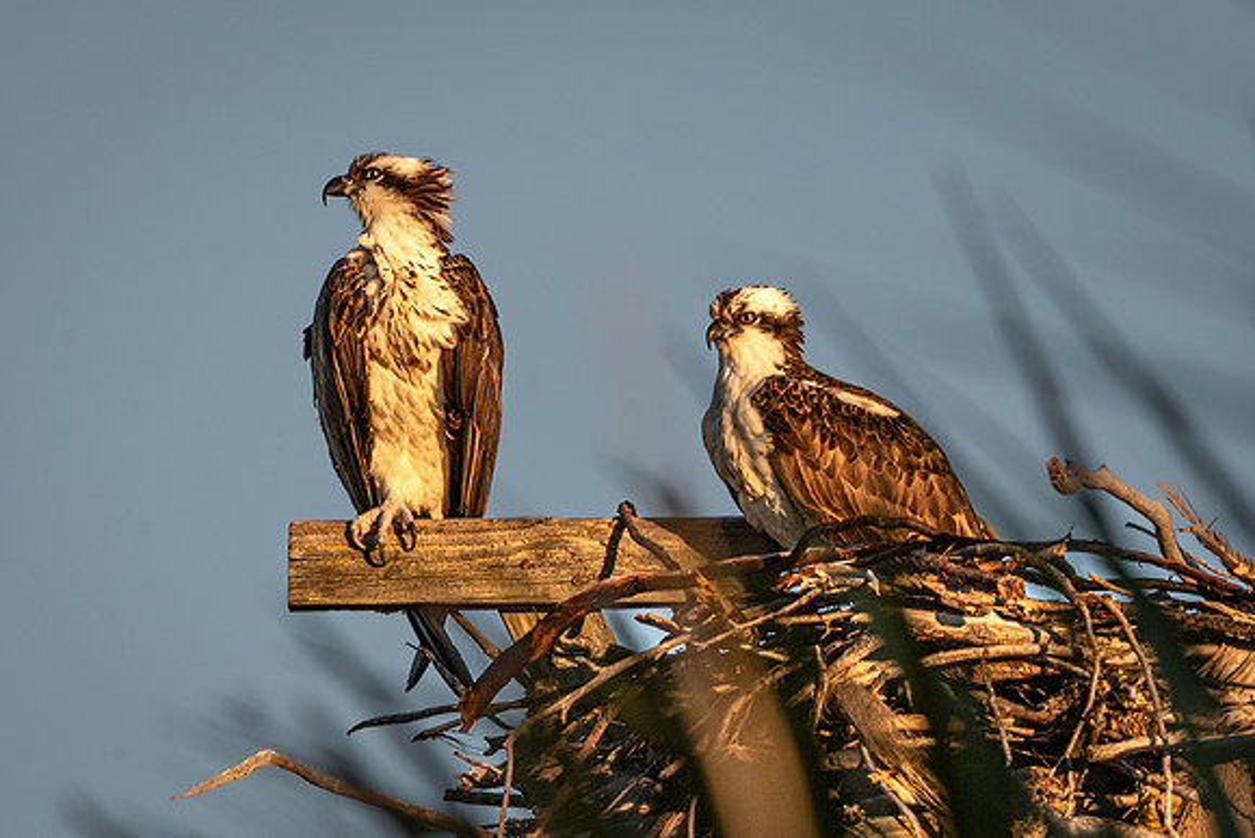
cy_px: 374
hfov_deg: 2.0
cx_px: 884
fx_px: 35997
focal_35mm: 1032
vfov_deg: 1.3
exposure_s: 1/250
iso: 320
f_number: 11
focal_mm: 500
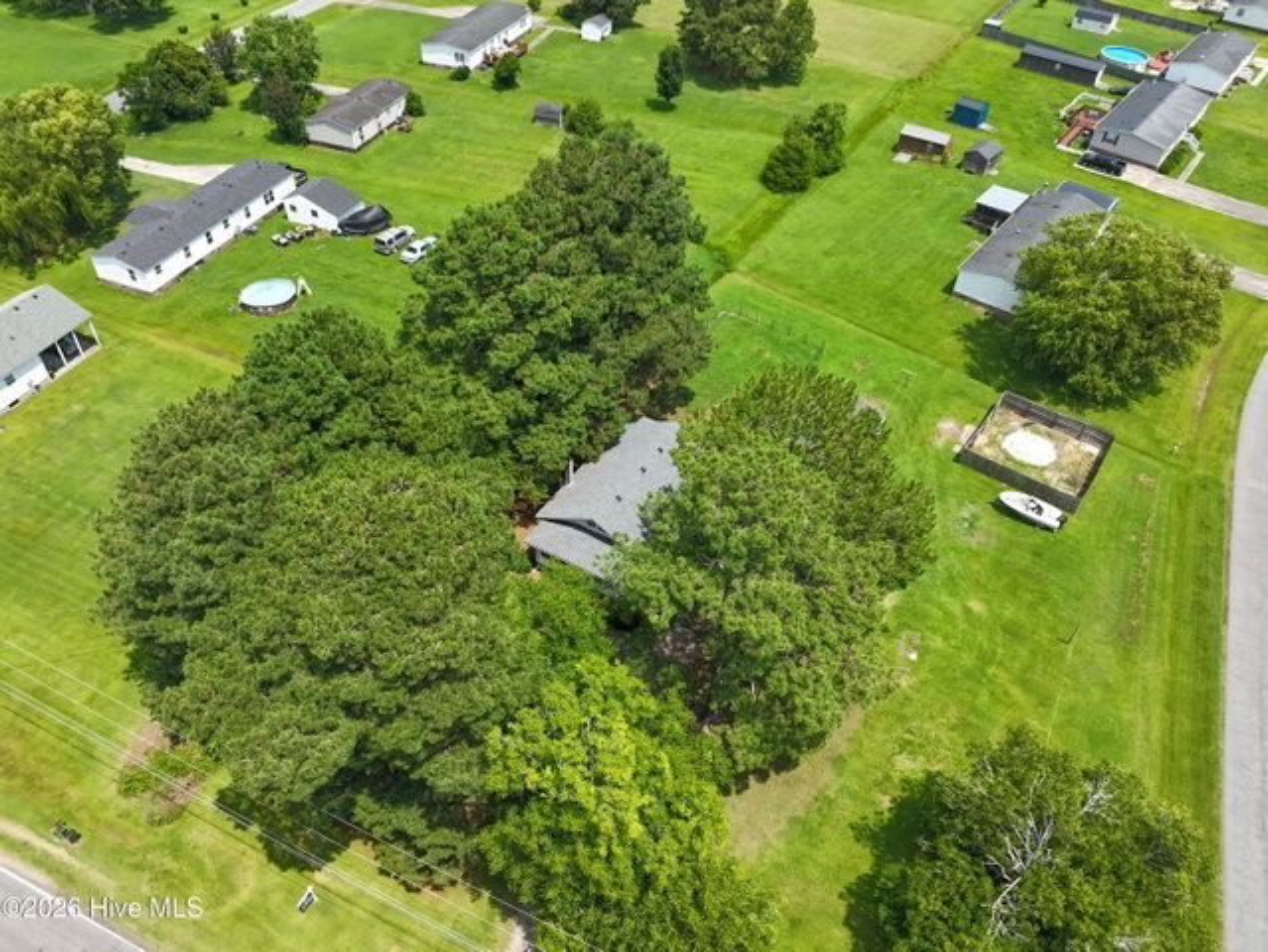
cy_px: 476
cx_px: 634
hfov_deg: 71.6
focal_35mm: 24
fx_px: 880
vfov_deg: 56.9
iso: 100
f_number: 2.8
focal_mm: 4.55
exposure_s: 1/640
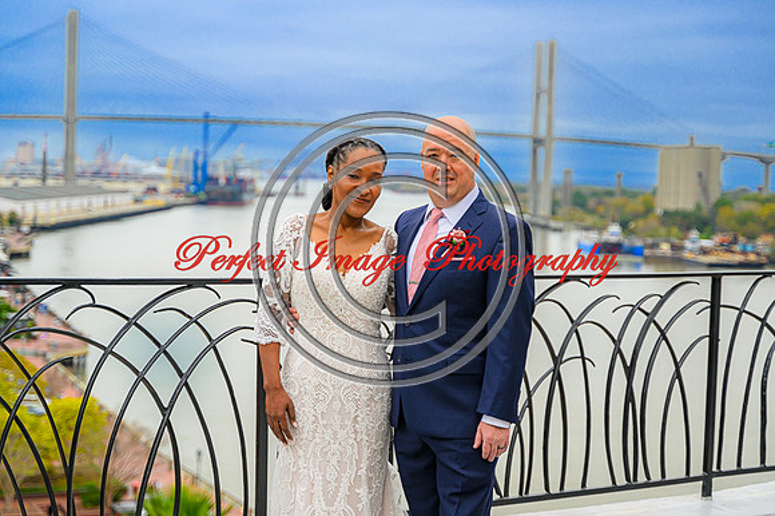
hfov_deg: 31.5
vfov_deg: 21.3
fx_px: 1372
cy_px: 258
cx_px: 388
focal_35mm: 64
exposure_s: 1/1000
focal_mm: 59
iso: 220
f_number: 2.8
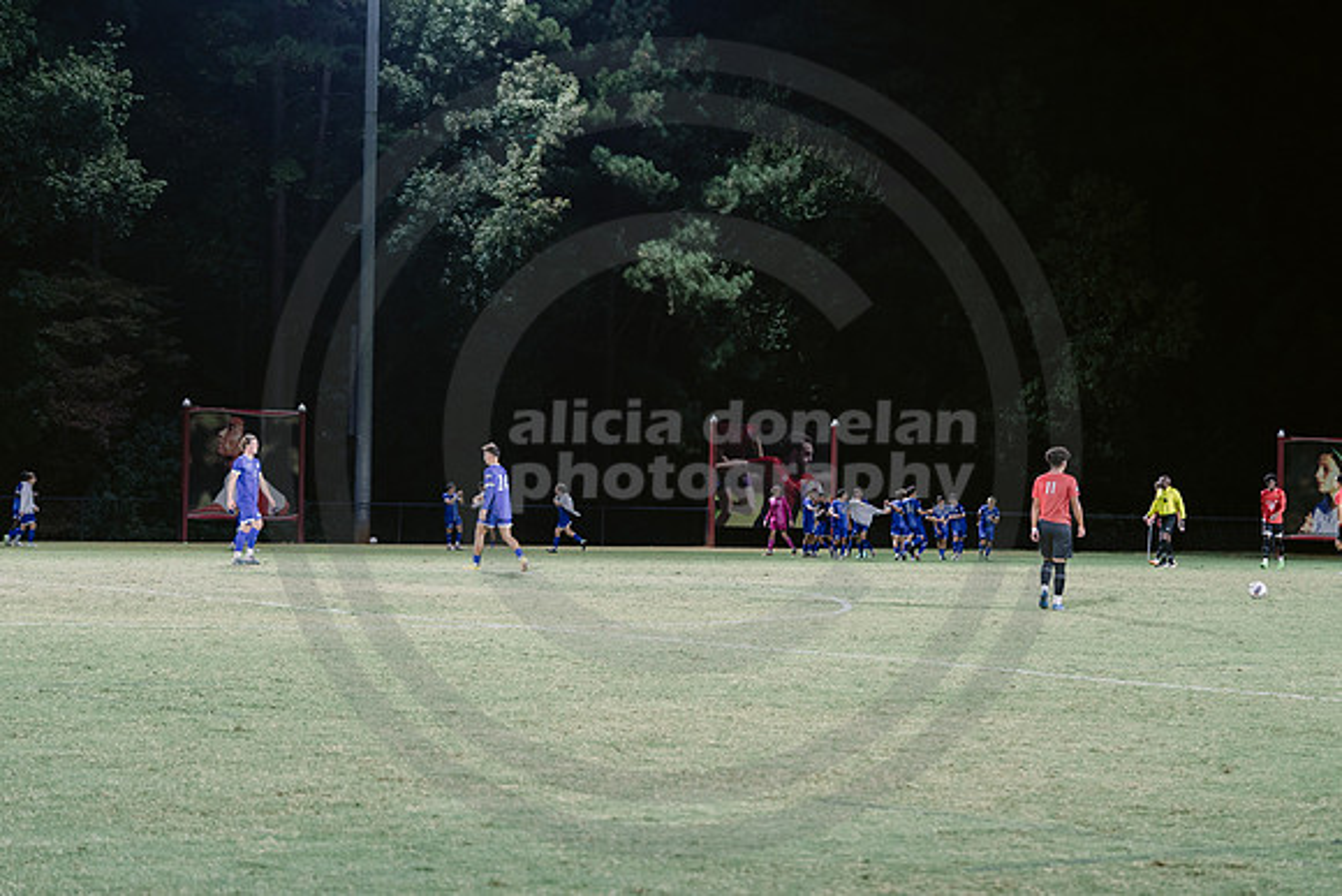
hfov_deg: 22.6
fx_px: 3356
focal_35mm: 90
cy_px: 448
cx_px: 671
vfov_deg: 15.2
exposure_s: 1/160
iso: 2000
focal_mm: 90
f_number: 3.5
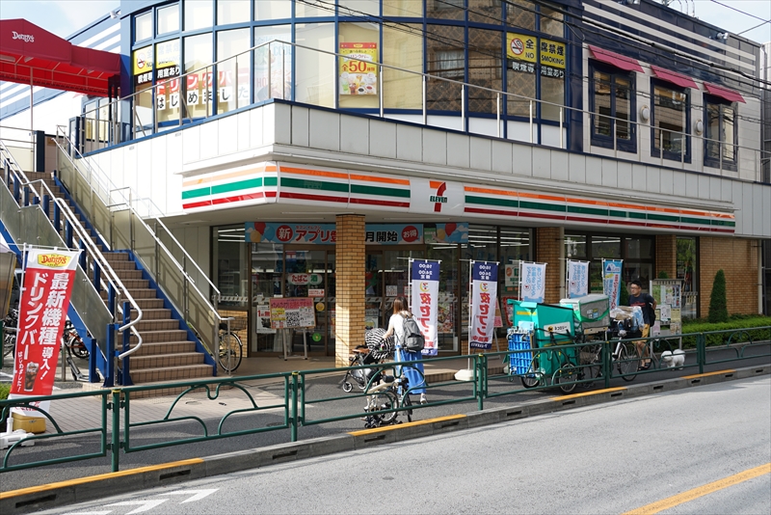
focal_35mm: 37
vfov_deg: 36.0
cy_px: 258
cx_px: 386
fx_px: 793
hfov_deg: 51.9
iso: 100
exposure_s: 1/320
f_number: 5
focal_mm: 25
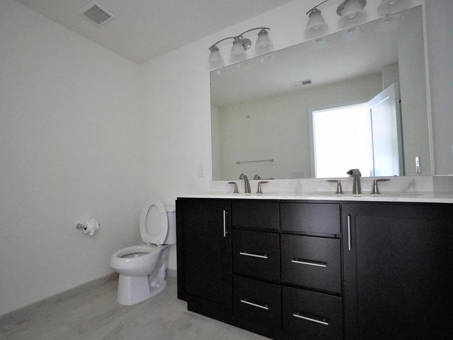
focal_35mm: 17
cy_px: 174
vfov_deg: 74.7
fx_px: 222
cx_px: 191
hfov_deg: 90.3
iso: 6400
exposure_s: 1/60
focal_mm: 10
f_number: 4
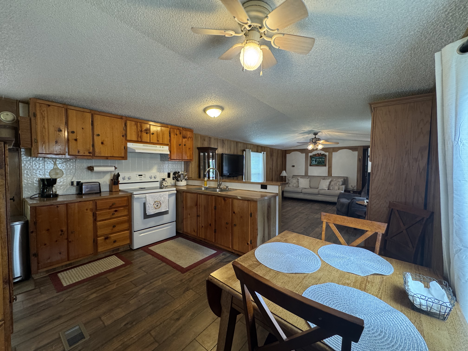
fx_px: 189
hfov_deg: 102.1
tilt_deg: -2.0
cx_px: 234
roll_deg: -0.7
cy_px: 176
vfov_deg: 85.7
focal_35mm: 14
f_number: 2.2
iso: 250
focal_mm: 2.22
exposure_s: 1/60
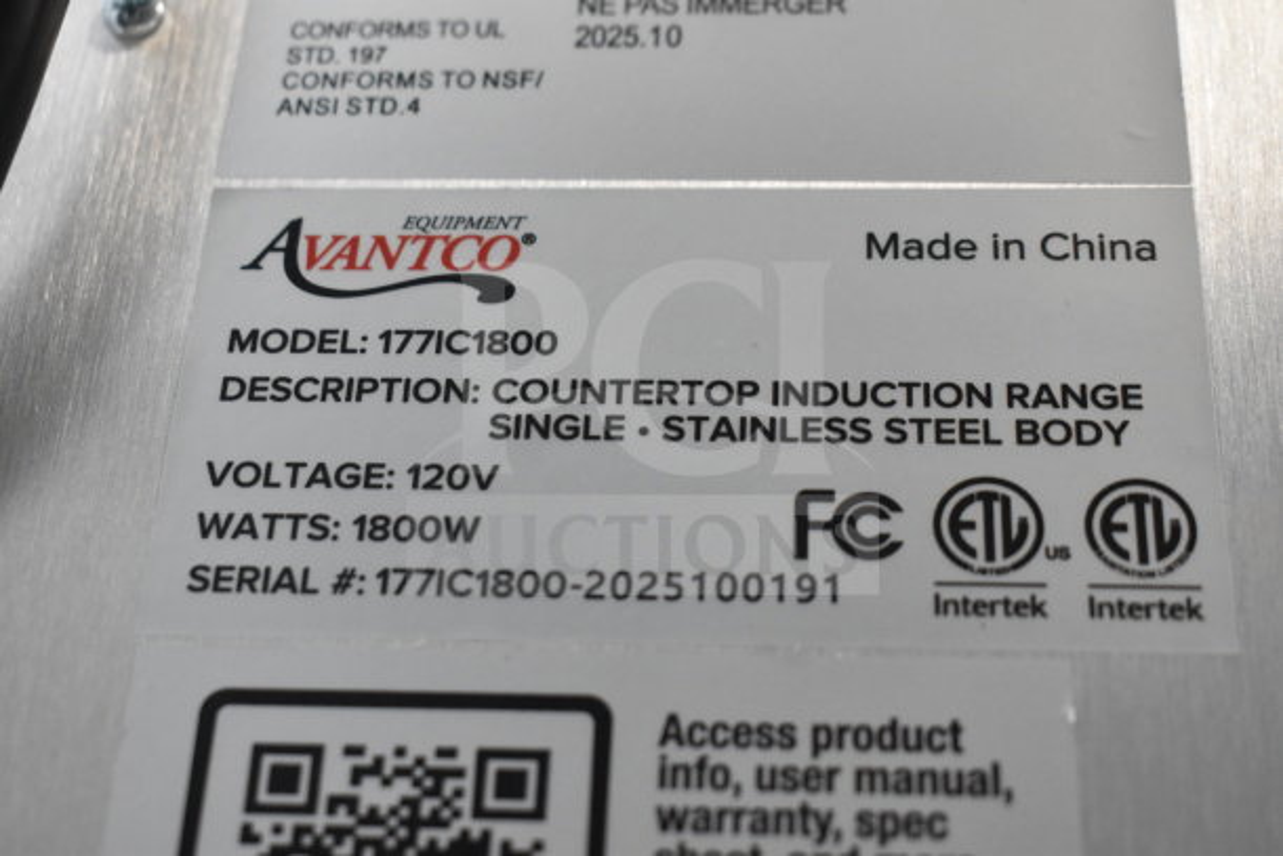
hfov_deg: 35.0
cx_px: 642
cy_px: 428
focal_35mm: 57
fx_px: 2032
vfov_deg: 23.8
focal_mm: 38
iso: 2800
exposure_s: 1/60
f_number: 4.8
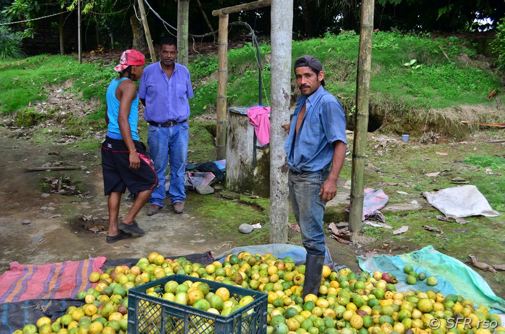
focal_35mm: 36
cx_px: 252
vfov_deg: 36.7
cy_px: 167
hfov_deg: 53.2
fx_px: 504
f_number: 5.6
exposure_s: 1/125
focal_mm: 24
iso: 320
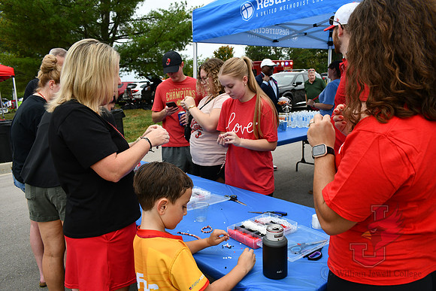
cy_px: 146
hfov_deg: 67.4
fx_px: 327
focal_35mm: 27
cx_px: 218
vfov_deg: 48.0
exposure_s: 1/250
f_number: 5.6
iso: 360
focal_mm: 18
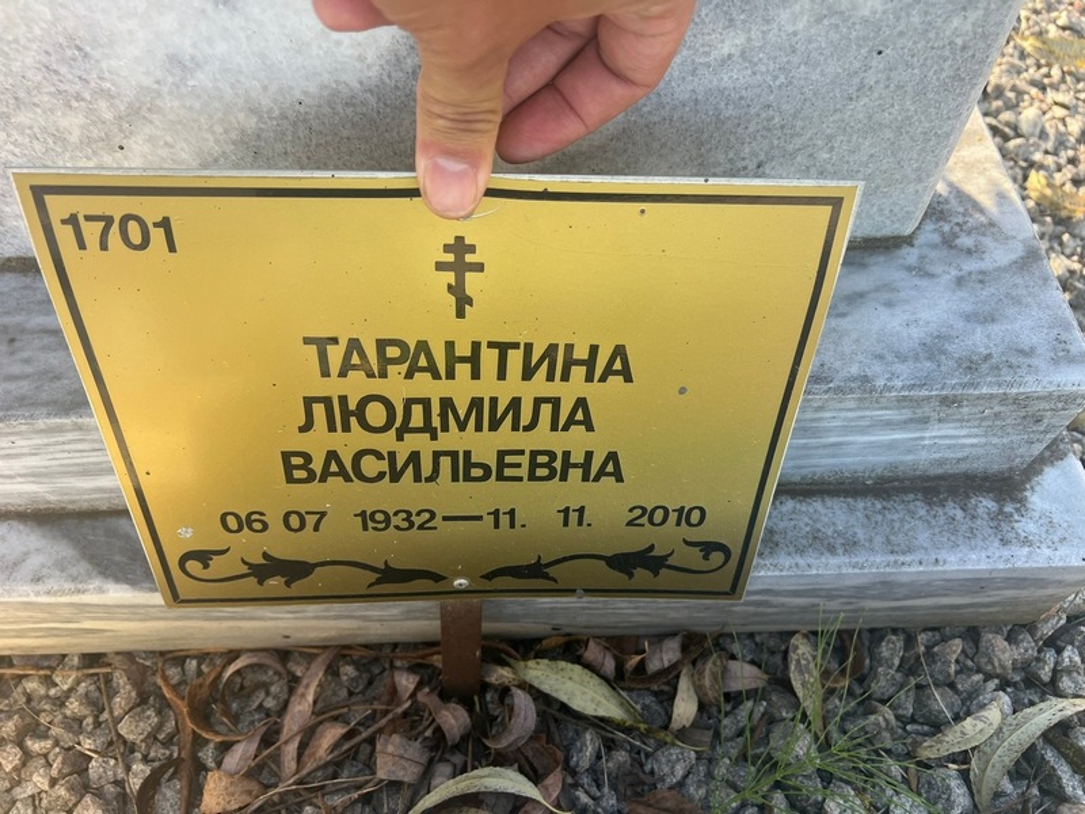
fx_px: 815
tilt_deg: -55.3
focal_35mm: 26
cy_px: 407
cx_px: 542
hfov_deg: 67.3
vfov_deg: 53.1
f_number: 1.5
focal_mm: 5.7
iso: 40
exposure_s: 1/205
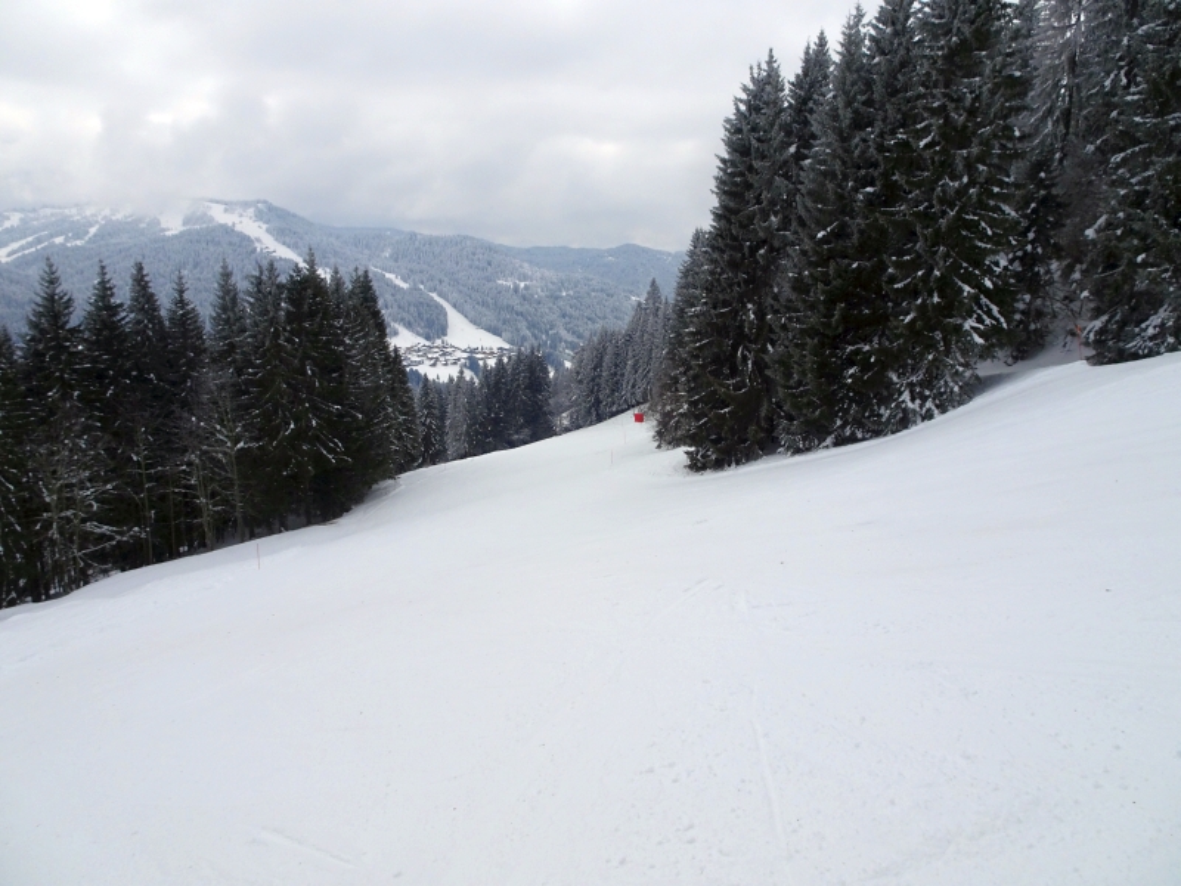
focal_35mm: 24
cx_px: 590
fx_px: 819
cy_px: 443
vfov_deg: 56.8
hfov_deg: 71.6
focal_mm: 4.1
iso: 80
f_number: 3.5
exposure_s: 1/1000
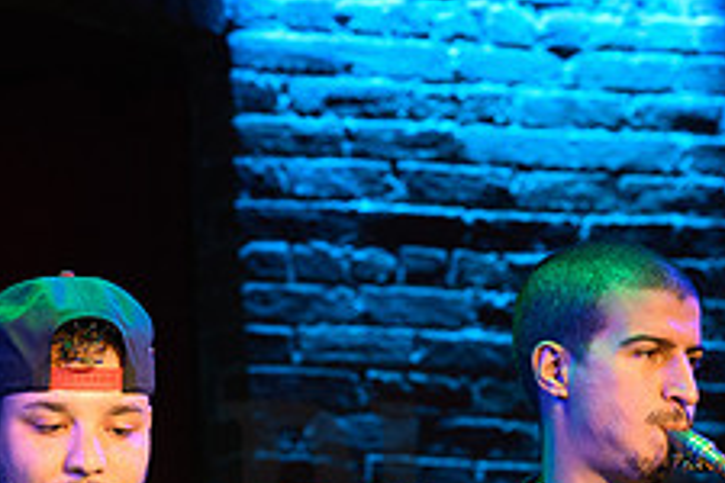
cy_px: 610
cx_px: 106
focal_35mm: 335
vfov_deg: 4.1
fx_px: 6746
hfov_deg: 6.1
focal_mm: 130
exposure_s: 1/100
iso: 5000
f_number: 5.6
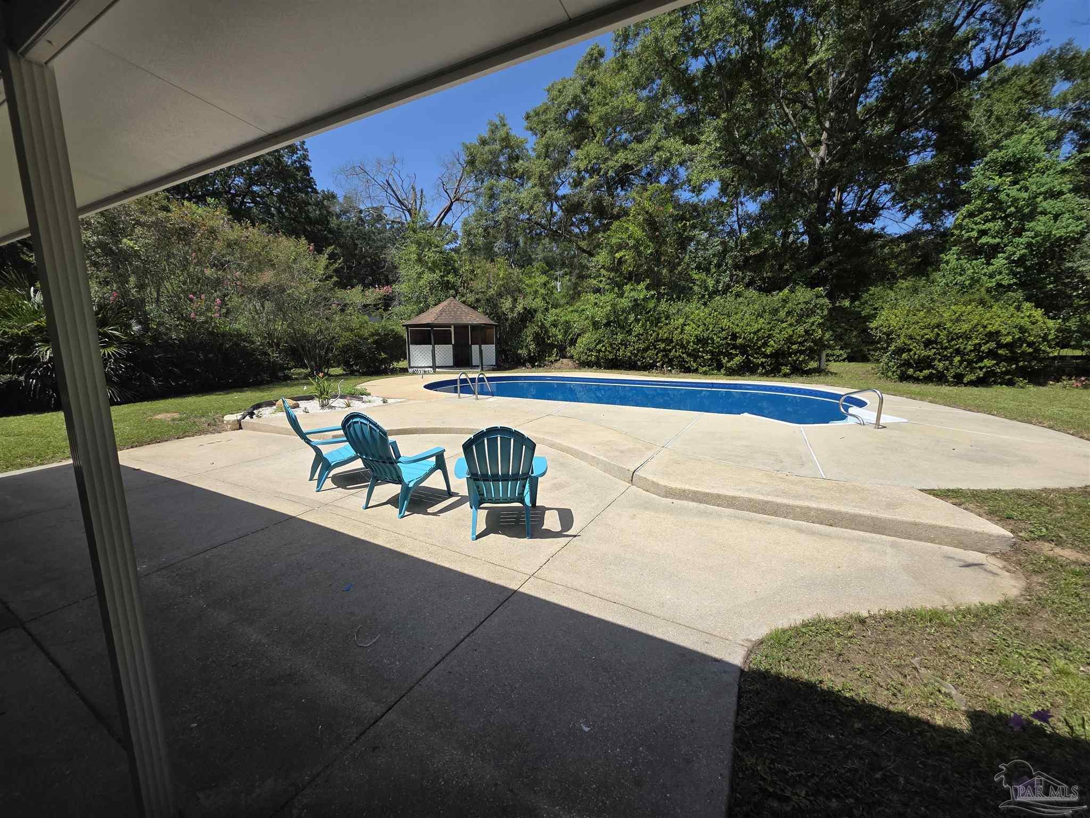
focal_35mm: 13
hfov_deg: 106.2
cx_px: 545
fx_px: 409
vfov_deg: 89.9
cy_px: 409
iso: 40
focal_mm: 2.2
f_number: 1.9
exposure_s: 1/2308
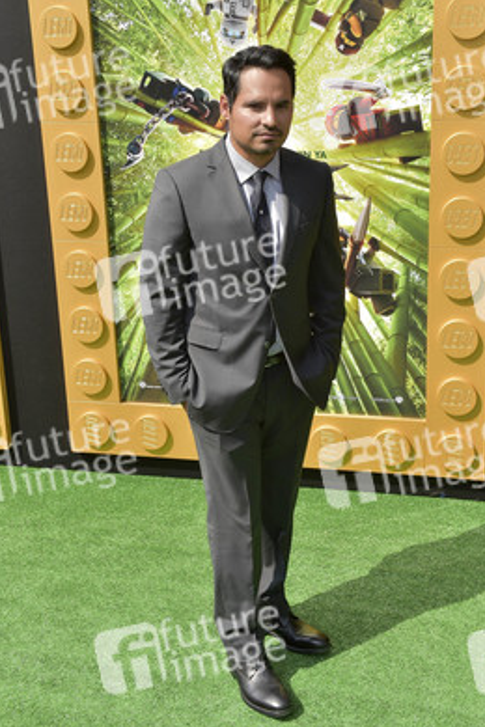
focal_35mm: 41
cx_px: 245
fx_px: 828
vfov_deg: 47.4
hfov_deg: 32.6
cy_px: 371
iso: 200
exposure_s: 1/320
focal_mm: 40
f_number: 6.3
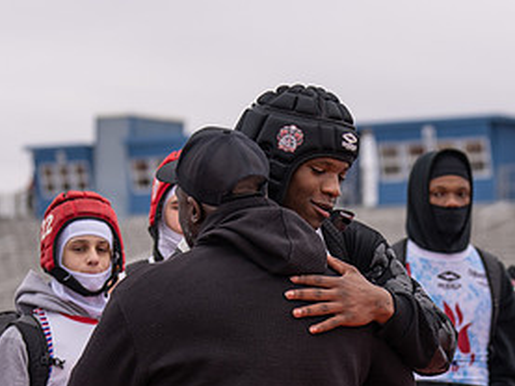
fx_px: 2411
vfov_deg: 9.1
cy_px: 380
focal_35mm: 162
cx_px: 361
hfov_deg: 12.2
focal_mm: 70
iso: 100
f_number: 2.8
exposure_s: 1/800
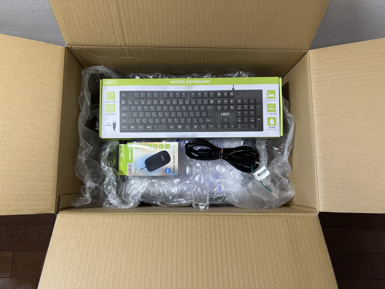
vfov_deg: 53.1
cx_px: 192
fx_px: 289
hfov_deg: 67.3
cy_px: 144
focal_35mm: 26
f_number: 1.6
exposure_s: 1/50
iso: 200
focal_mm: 5.96
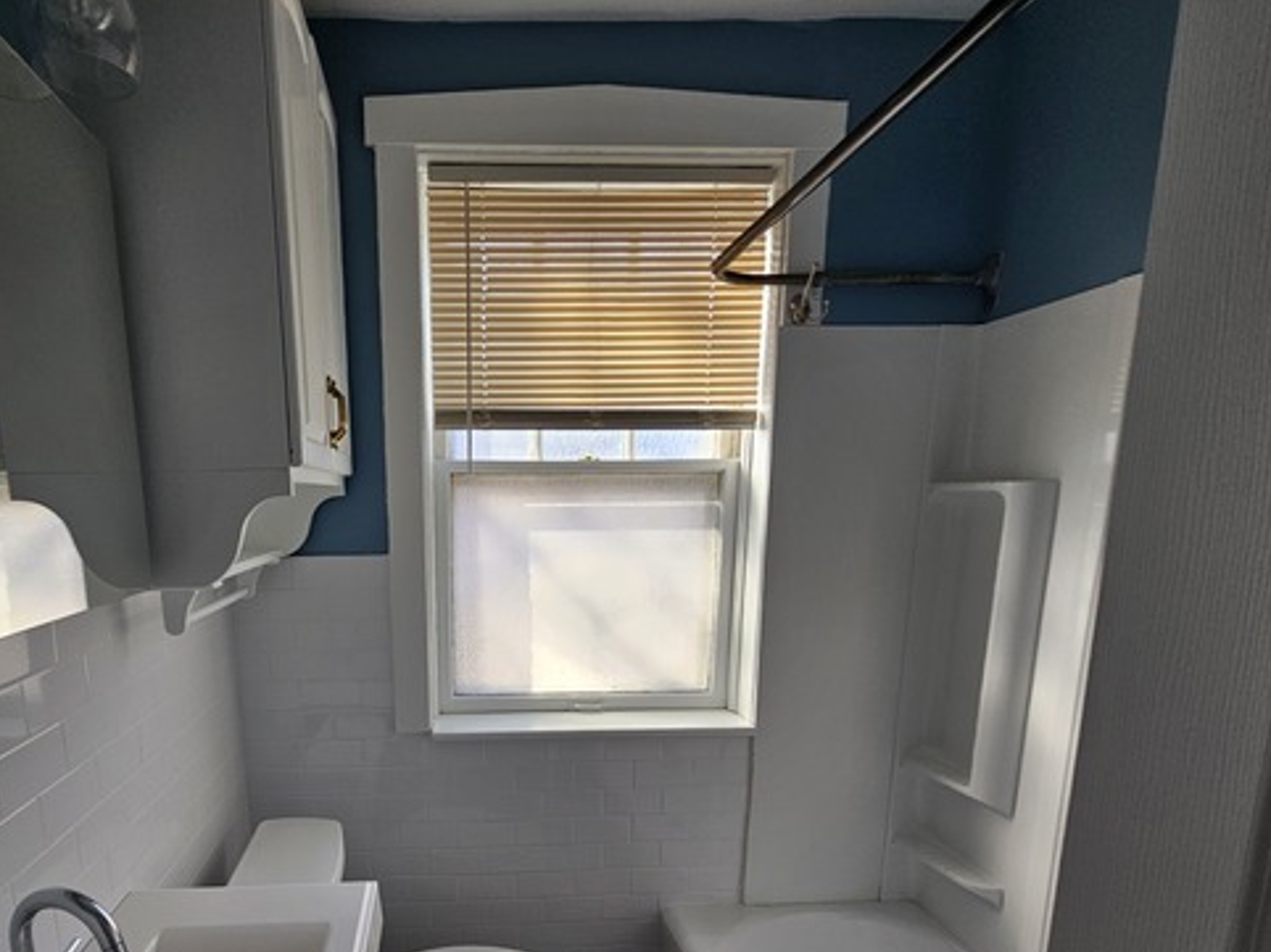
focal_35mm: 18
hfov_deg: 85.9
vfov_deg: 69.4
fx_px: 661
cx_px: 471
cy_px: 638
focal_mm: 2.2
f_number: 2.2
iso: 64
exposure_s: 1/60
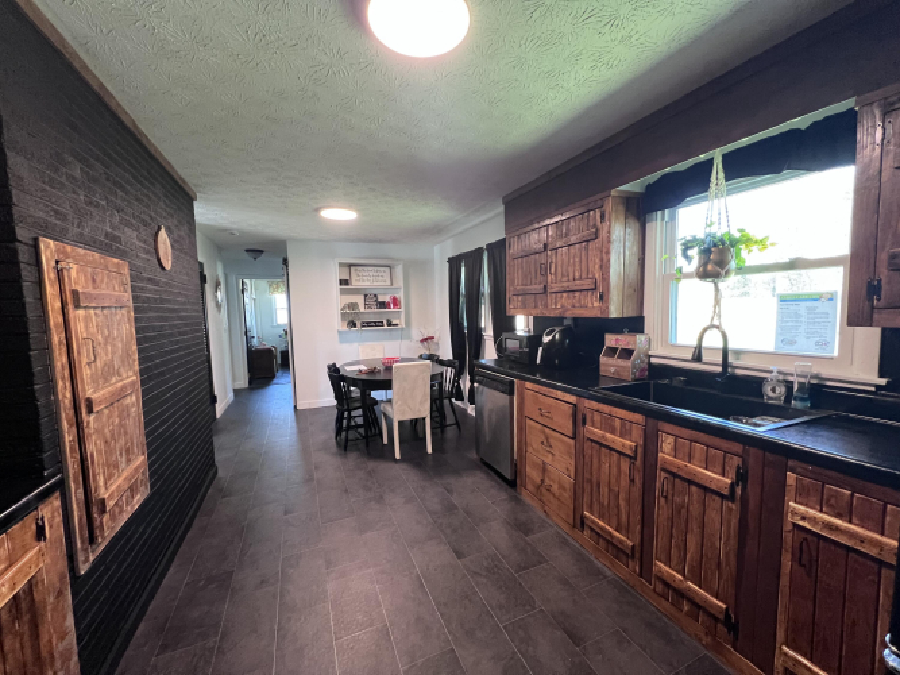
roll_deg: +2.0
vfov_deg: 89.9
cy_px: 338
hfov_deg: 106.2
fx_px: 338
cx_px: 450
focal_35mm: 13
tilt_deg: -4.6
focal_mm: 1.57
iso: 400
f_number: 1.8
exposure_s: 1/60
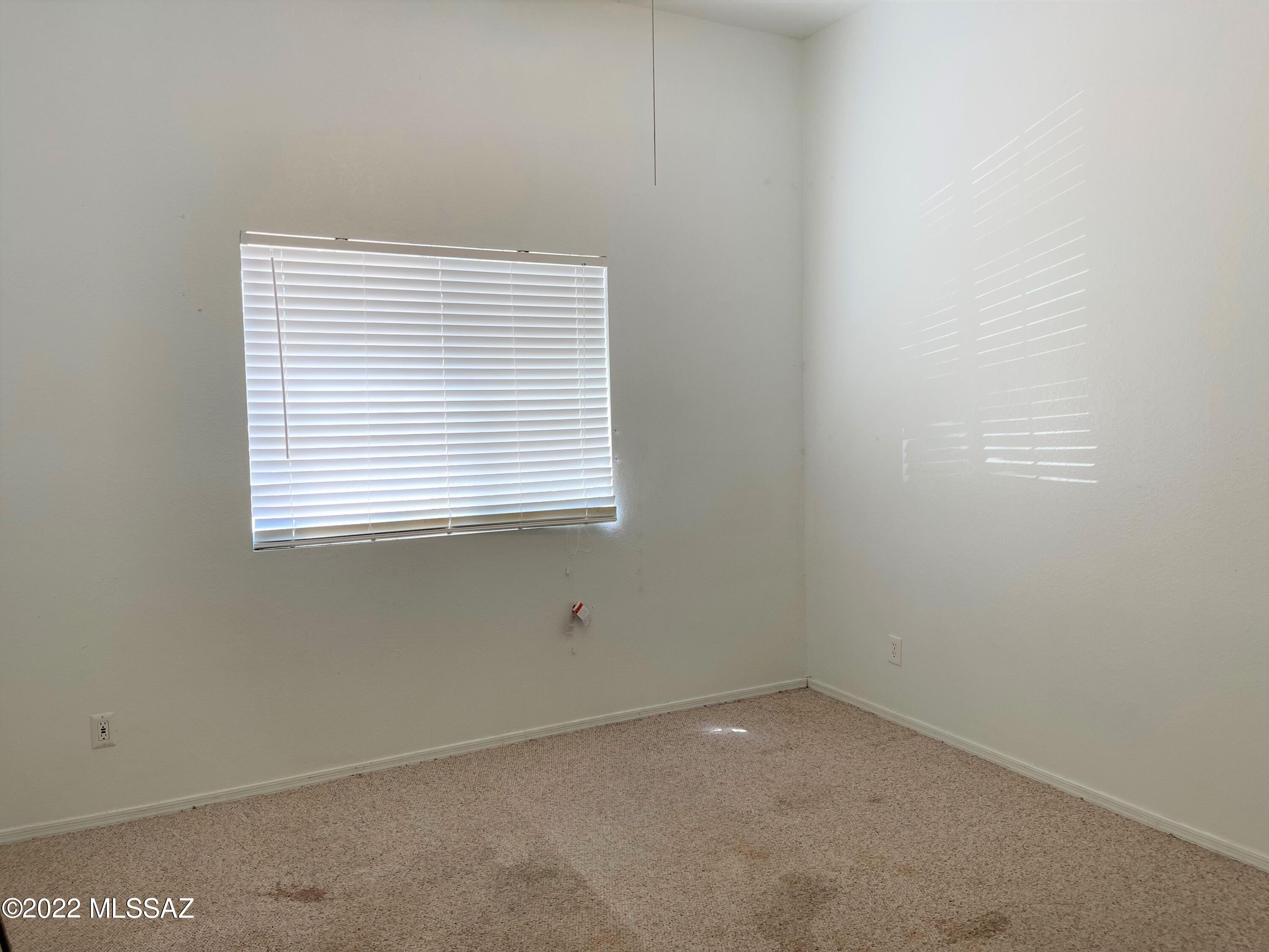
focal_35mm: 26
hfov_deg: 67.3
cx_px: 634
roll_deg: +1.5
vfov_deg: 53.1
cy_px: 476
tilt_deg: -4.1
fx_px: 953
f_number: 1.6
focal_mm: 5.1
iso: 50
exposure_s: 1/120
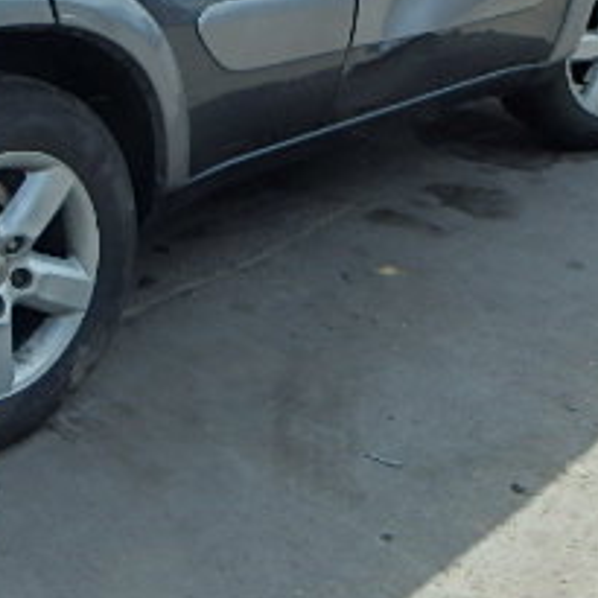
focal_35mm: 58
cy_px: 23
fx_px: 1134
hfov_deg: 27.3
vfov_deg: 28.1
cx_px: -41
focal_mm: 3.7
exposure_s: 1/400
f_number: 6
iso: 125
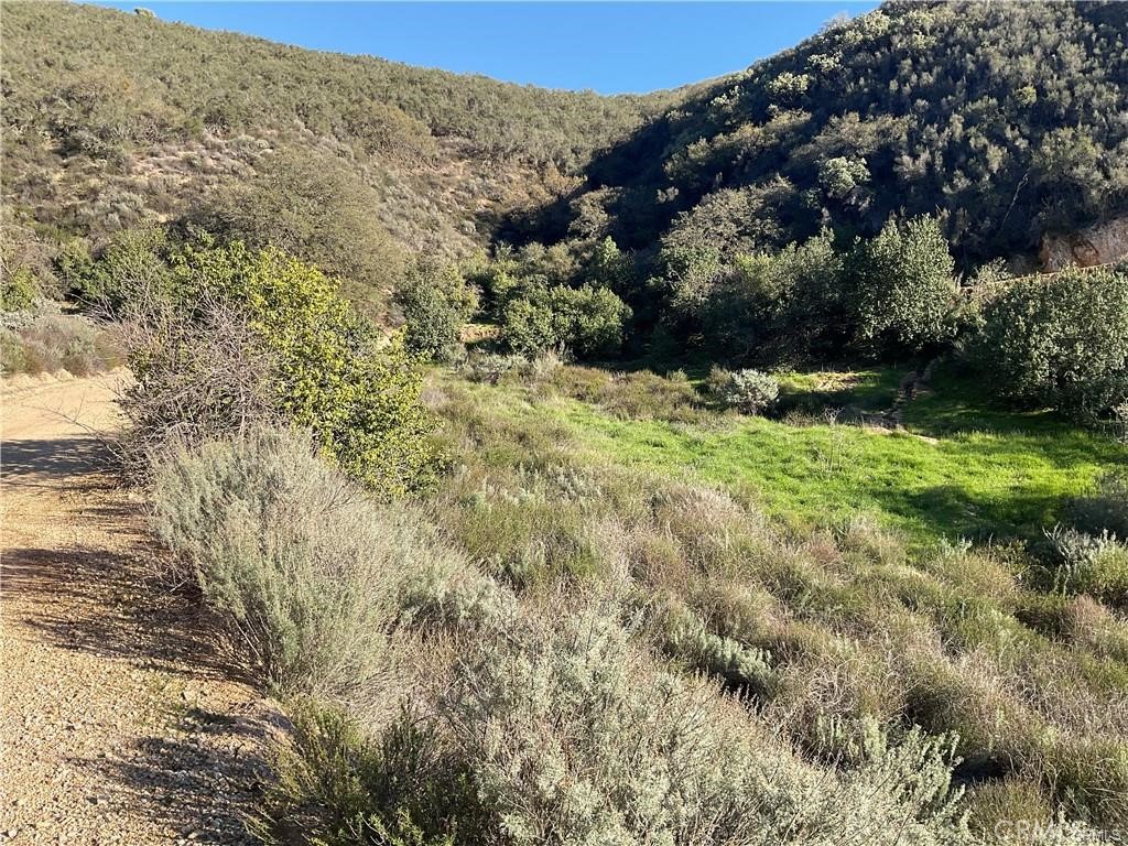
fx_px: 945
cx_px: 564
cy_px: 423
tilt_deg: -1.5
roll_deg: +2.7
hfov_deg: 61.7
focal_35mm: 29
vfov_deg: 48.2
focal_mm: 3
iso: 16
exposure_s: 1/709
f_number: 1.8
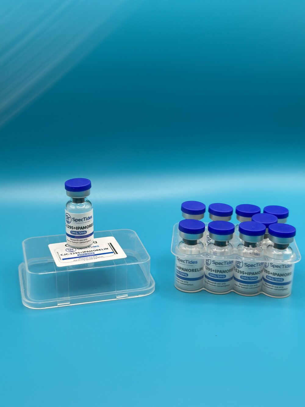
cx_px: 152
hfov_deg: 30.3
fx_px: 564
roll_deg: -1.8
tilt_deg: -21.5
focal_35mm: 48
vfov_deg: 39.7
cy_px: 204
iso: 80
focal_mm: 6.86
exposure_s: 1/368
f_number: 1.78
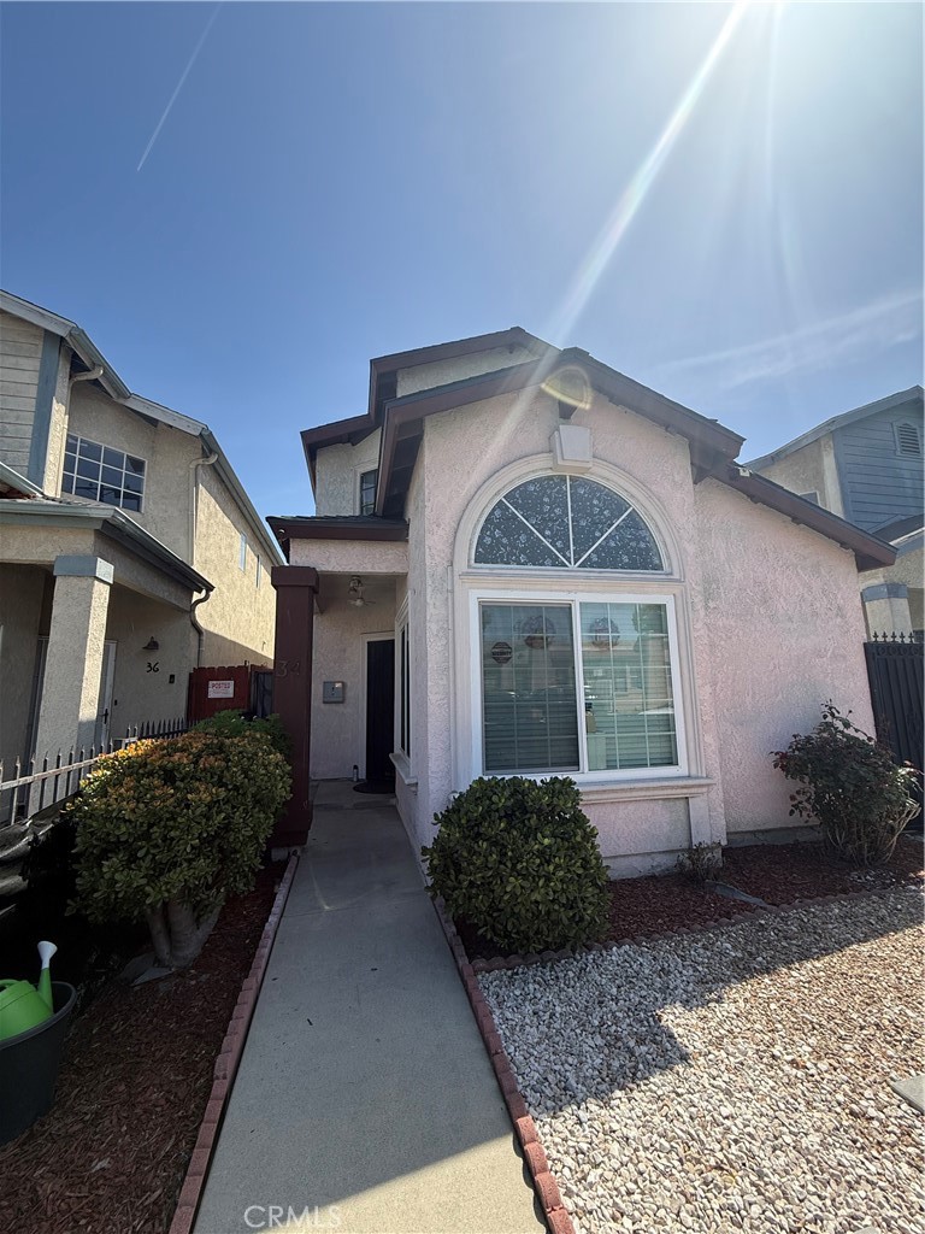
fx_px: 499
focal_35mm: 14
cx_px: 462
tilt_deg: +8.5
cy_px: 617
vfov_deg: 102.1
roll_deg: +0.9
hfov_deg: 85.7
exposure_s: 1/1167
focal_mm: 2.22
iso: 50
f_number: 2.2
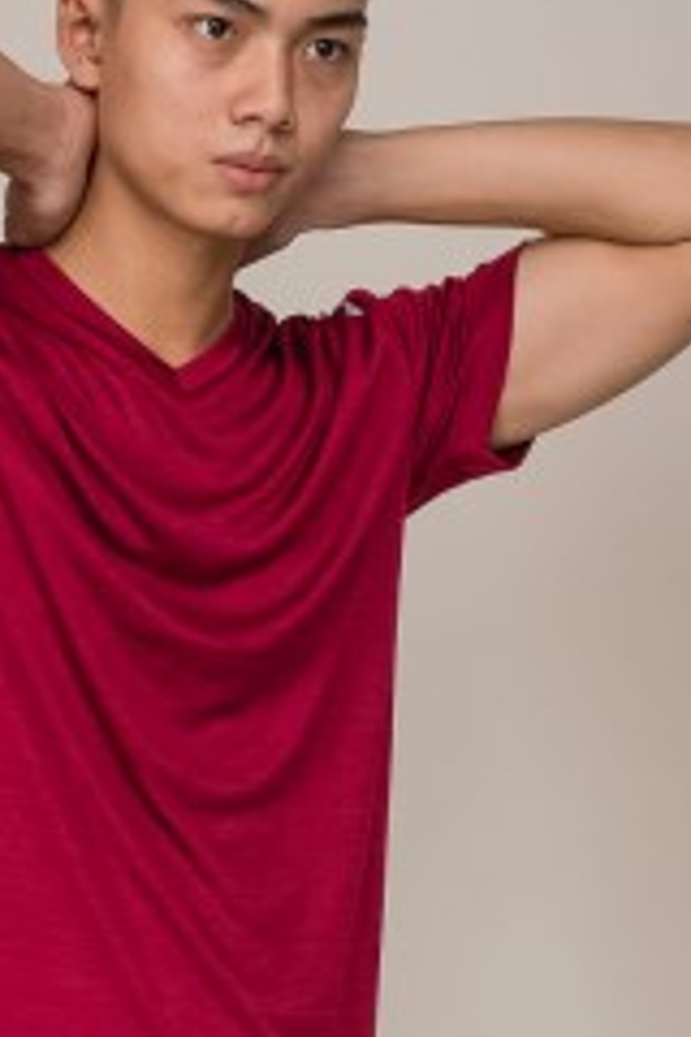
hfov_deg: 10.9
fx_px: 3599
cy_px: 920
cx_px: 164
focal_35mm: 125
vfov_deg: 16.2
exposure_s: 1/125
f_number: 11
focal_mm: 50
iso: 100
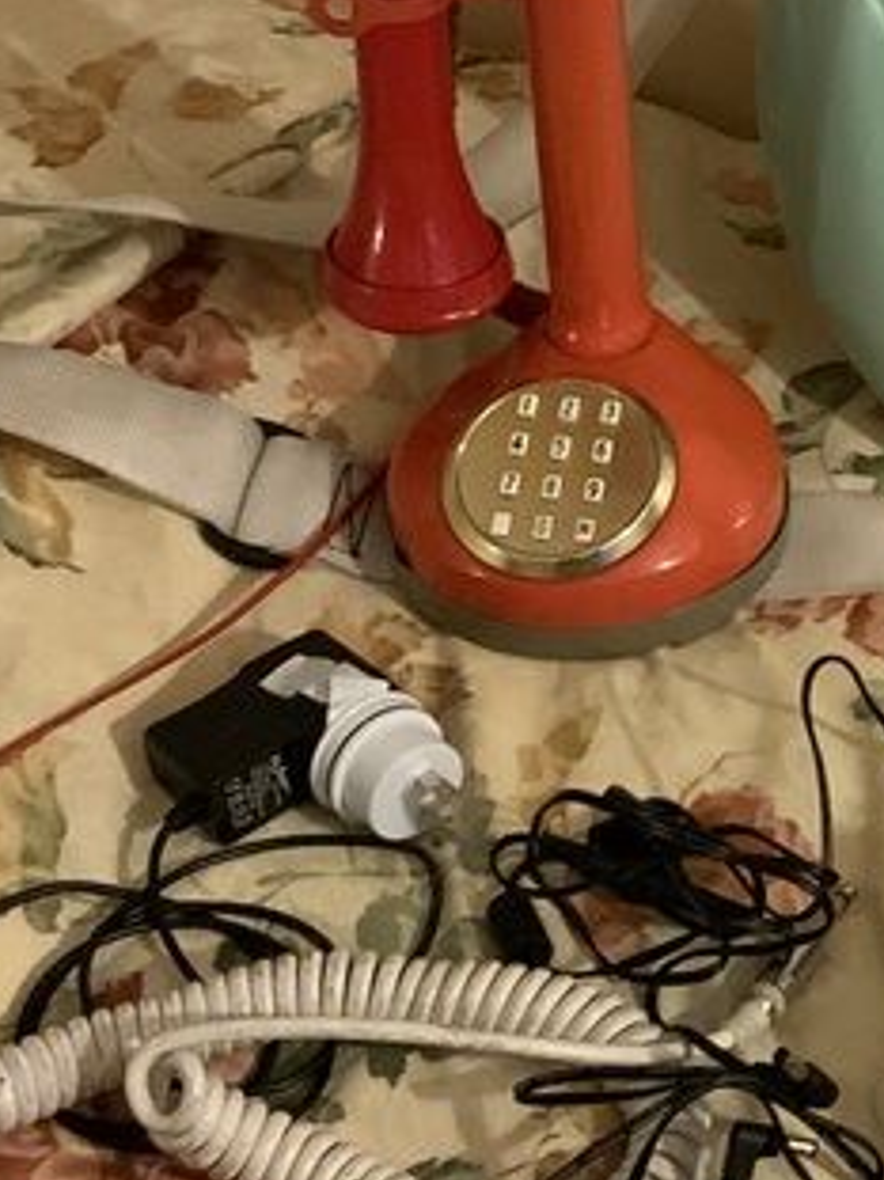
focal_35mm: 112
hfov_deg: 12.9
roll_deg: -3.2
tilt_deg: -39.2
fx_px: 3816
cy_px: 410
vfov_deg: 17.5
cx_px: 1066
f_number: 1.8
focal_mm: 3
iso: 250
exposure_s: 1/25
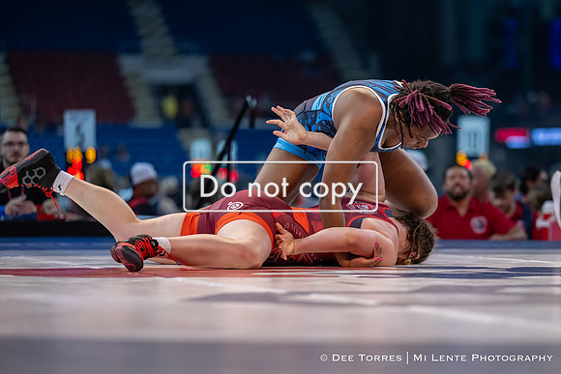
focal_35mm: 171
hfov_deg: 12.0
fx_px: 2665
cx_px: 352
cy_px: 235
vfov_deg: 8.0
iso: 1100
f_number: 2.8
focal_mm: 135
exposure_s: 1/800
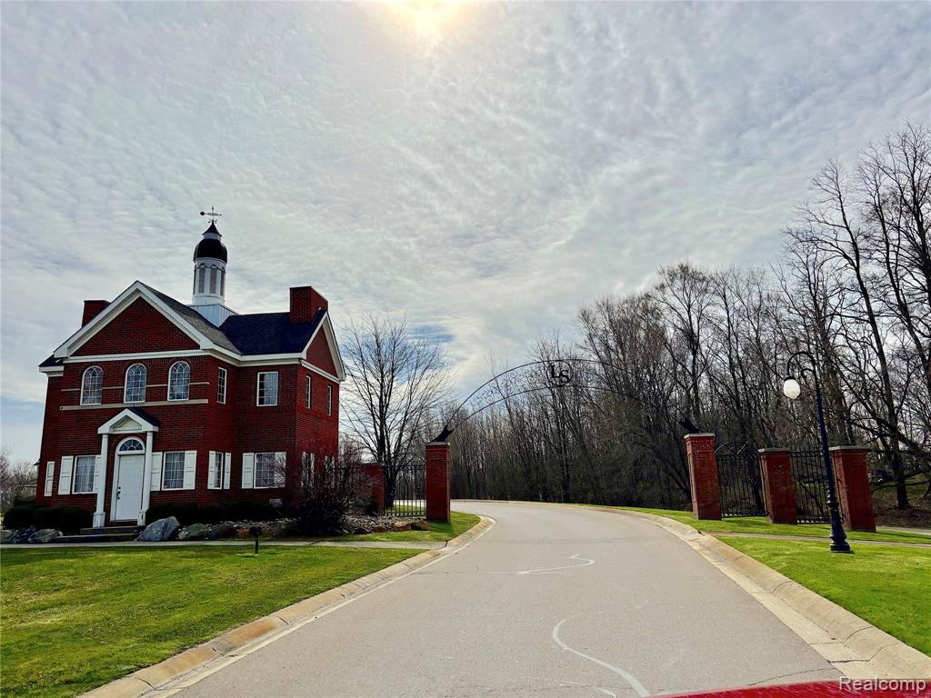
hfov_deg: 67.3
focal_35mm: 26
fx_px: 699
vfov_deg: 53.1
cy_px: 349
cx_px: 466
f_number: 1.6
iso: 50
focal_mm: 5.96
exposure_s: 1/18868
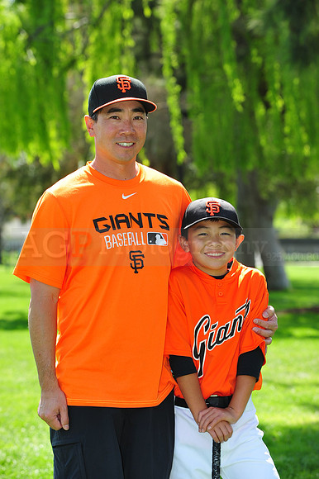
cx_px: 160
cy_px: 240
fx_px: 1730
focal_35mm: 130
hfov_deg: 10.5
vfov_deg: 15.8
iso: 200
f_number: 7.1
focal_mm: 130
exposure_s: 1/200
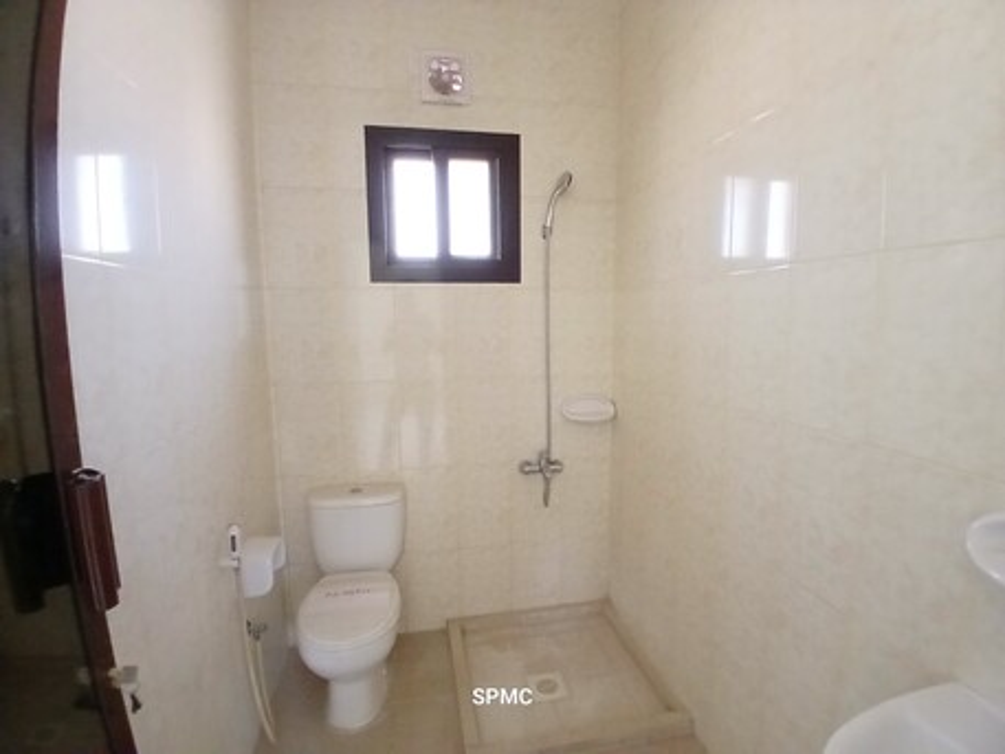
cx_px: 502
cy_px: 377
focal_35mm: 17
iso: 1000
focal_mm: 1.4
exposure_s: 1/14.3
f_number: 2.2
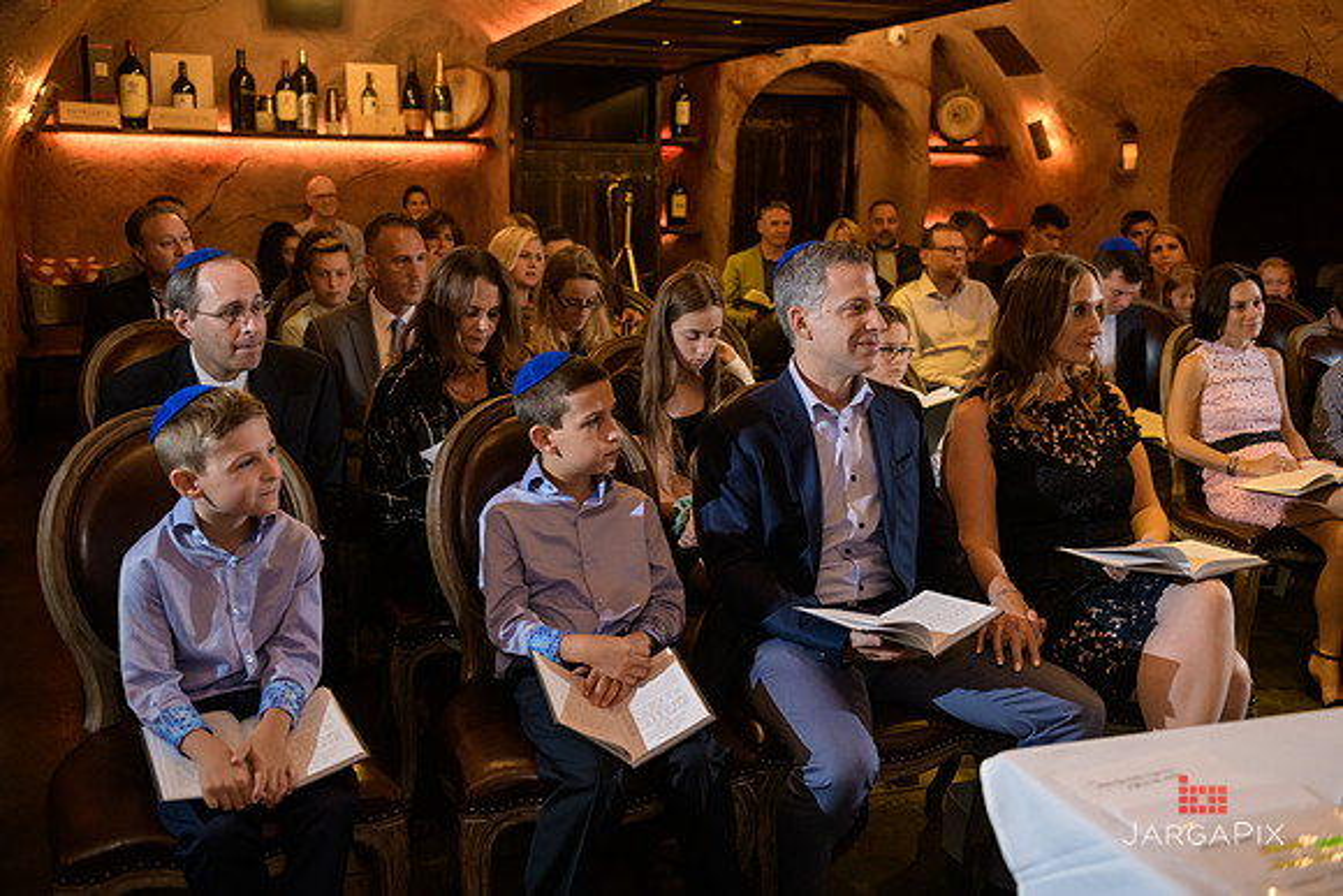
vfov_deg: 37.9
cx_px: 672
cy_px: 448
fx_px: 1306
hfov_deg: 54.4
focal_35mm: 35
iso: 1600
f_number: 3.2
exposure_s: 1/125
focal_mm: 35
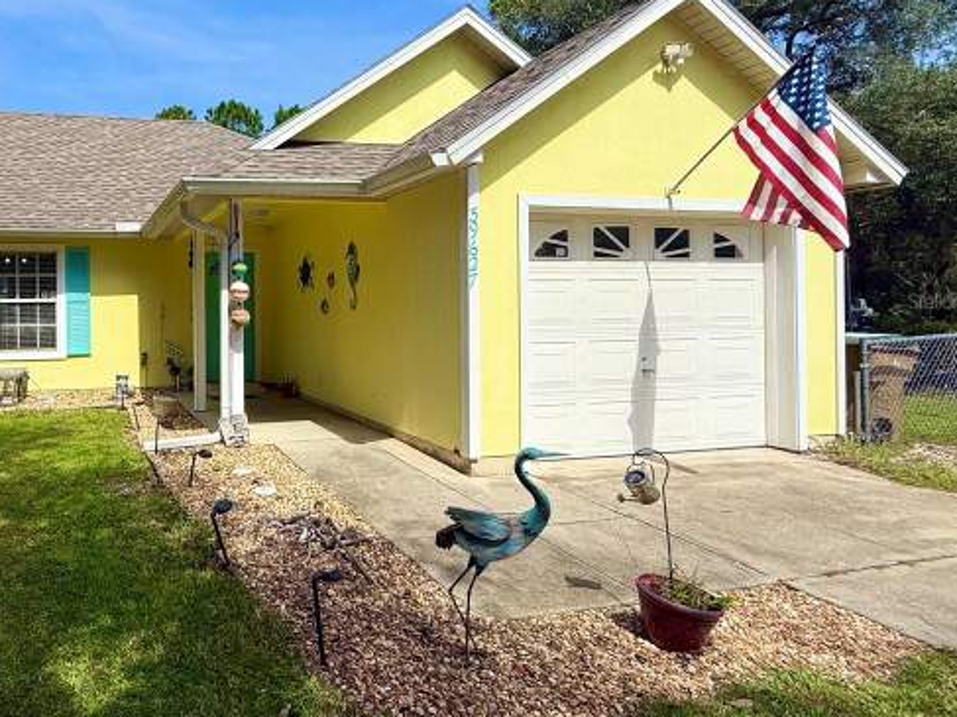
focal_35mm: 23
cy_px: 301
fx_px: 636
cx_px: 214
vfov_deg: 58.6
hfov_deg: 68.1
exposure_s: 1/2506
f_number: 2.2
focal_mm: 2.22
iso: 50
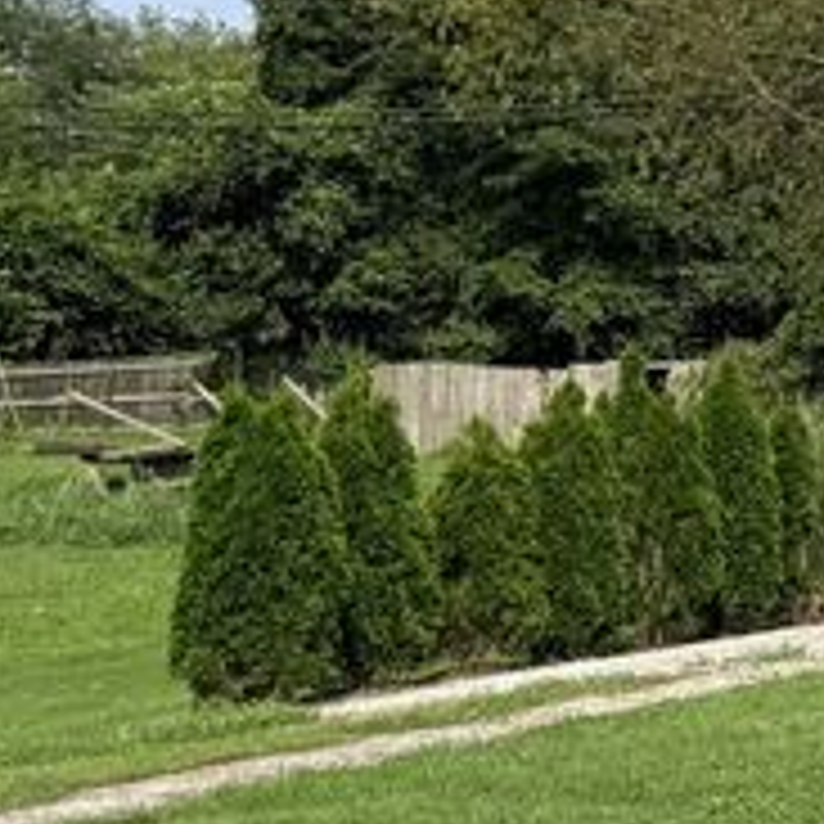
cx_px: 2292
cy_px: 149
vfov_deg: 14.6
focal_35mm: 119
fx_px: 3205
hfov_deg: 11.0
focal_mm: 6.76
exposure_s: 1/3953
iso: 80
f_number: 1.78
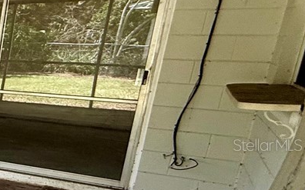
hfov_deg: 19.1
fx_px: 498
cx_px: -310
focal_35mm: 60
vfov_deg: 21.4
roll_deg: -1.3
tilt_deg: -13.3
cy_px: 145
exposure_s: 1/99
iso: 64
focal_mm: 2.22
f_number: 2.2
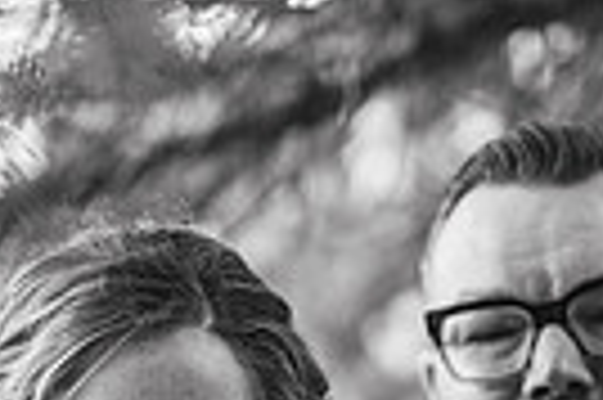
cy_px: 809
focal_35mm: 168
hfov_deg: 12.2
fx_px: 2811
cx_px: 322
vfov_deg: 7.8
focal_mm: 50
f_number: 1.8
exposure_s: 1/500
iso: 125
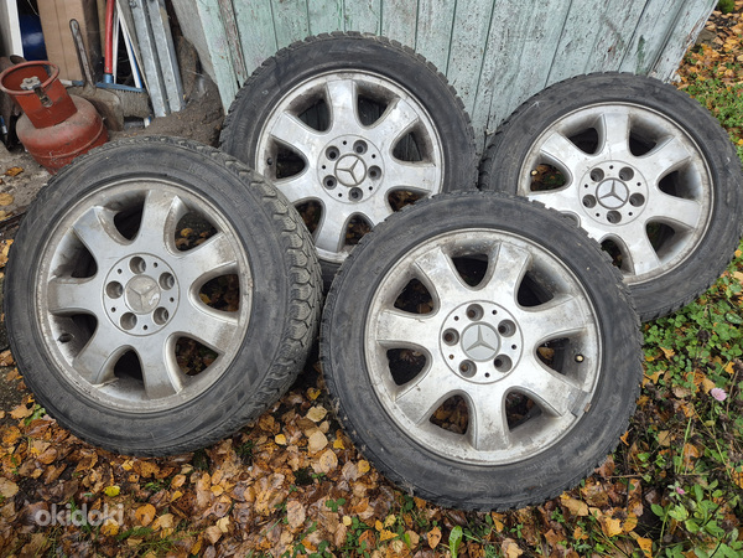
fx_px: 494
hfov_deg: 73.9
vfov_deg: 58.9
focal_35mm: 23
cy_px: 279
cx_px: 372
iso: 80
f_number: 1.8
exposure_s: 1/180
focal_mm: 5.4
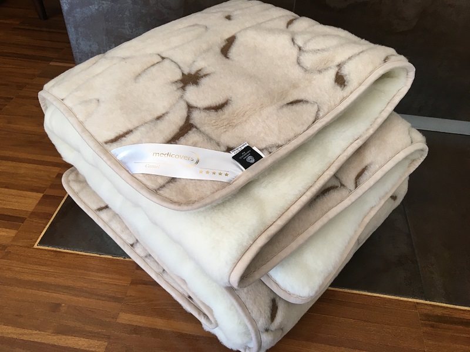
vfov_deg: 48.2
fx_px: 394
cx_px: 235
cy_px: 176
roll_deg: -2.3
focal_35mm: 29
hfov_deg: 61.7
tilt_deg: -42.2
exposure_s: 1/33
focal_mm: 4.15
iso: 40
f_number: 2.2
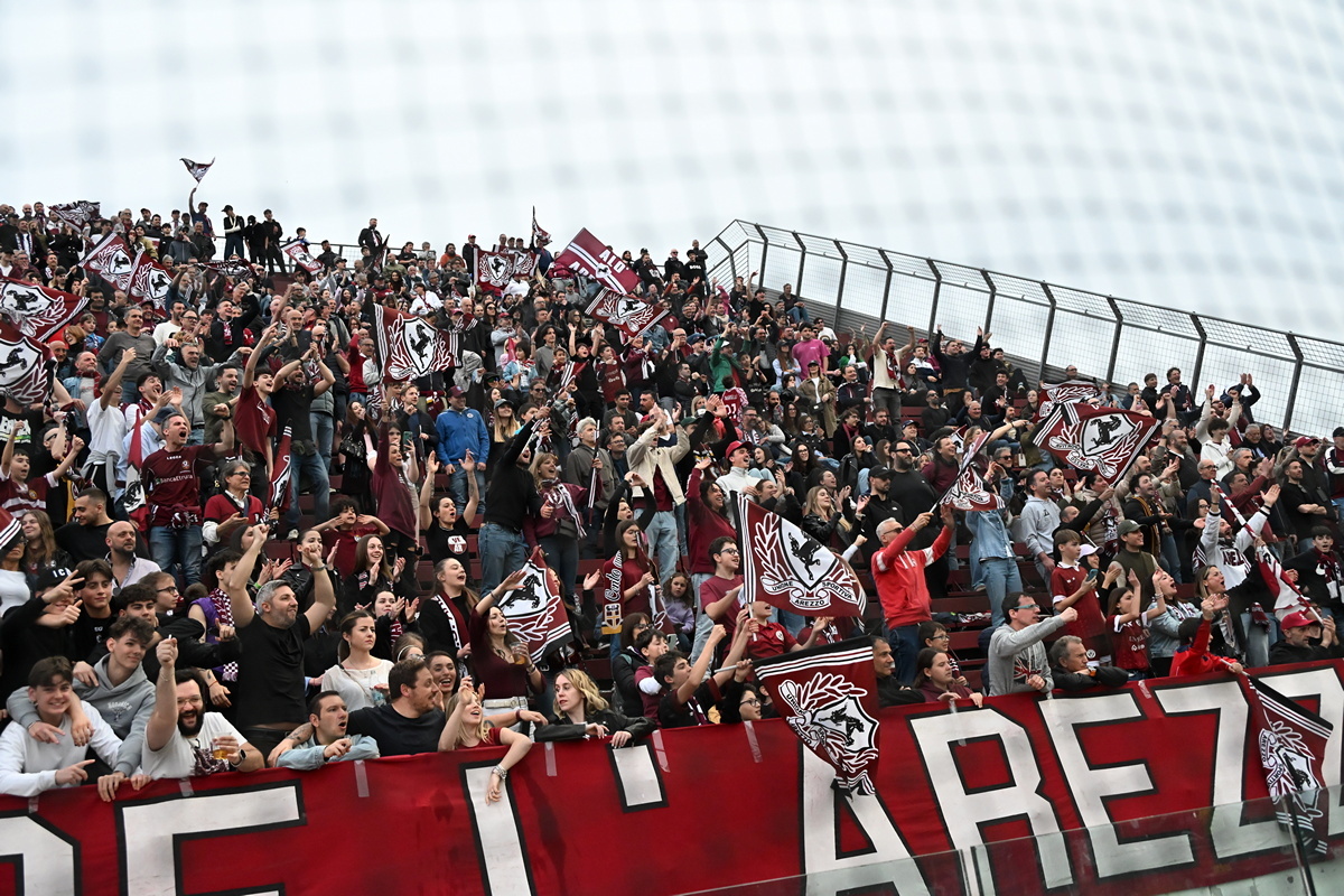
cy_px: 448
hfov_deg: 49.6
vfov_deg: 34.2
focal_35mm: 39
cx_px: 672
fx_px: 1456
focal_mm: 39
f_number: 5
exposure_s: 1/1000
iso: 6400
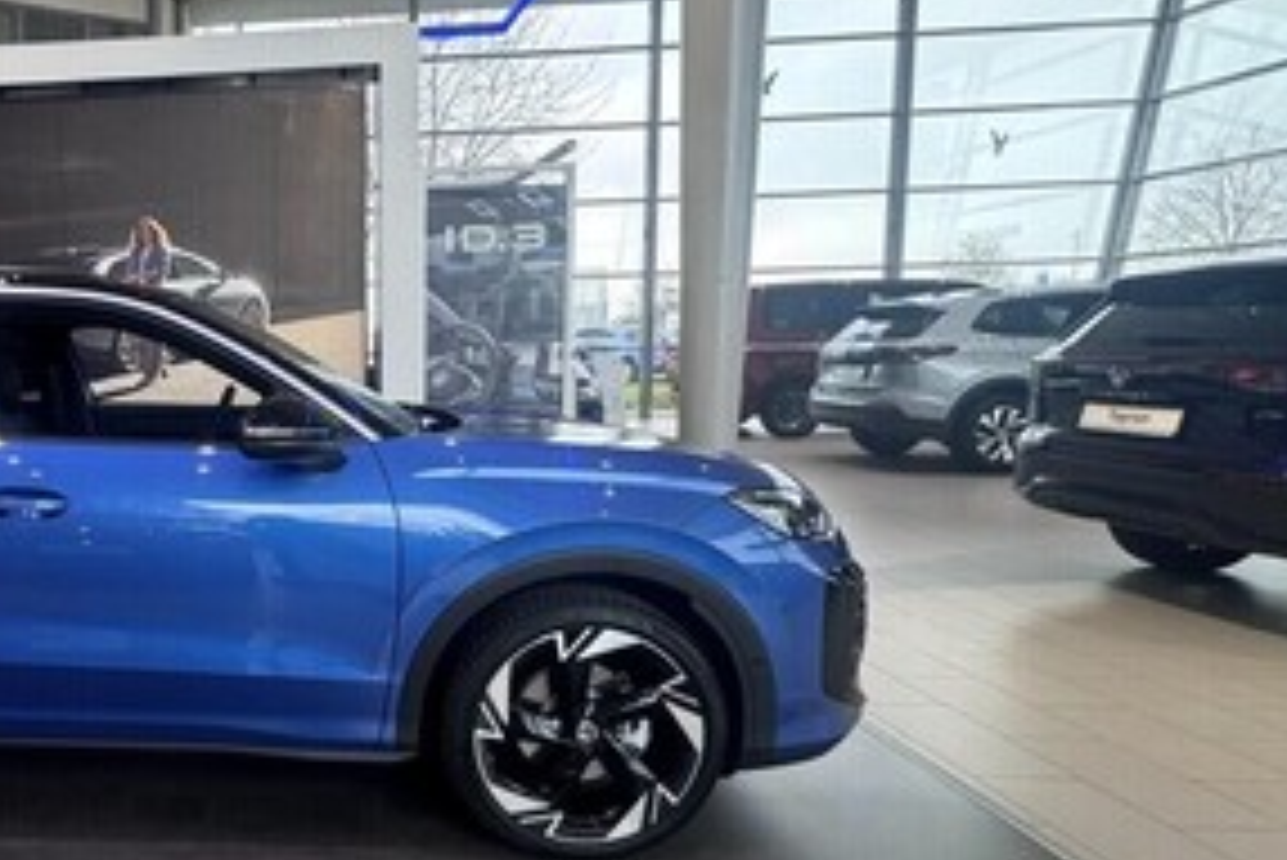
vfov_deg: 46.4
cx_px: 189
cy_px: 466
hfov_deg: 58.3
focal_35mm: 28
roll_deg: +1.5
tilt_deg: -6.9
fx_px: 1001
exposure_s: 1/100
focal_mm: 2.22
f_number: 2.2
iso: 200
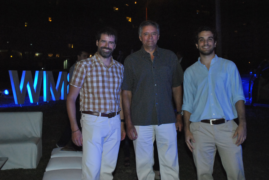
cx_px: 134
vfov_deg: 32.0
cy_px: 90
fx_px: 314
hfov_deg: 46.3
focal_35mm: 42
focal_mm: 28
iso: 1600
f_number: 5.6
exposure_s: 1/80
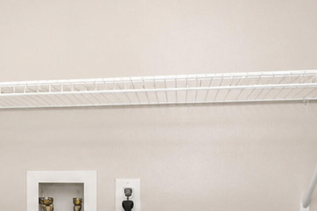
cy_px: 201
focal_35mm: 61
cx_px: -51
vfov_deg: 21.6
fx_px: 537
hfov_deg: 29.0
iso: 2000
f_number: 7.1
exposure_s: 1/60
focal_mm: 10
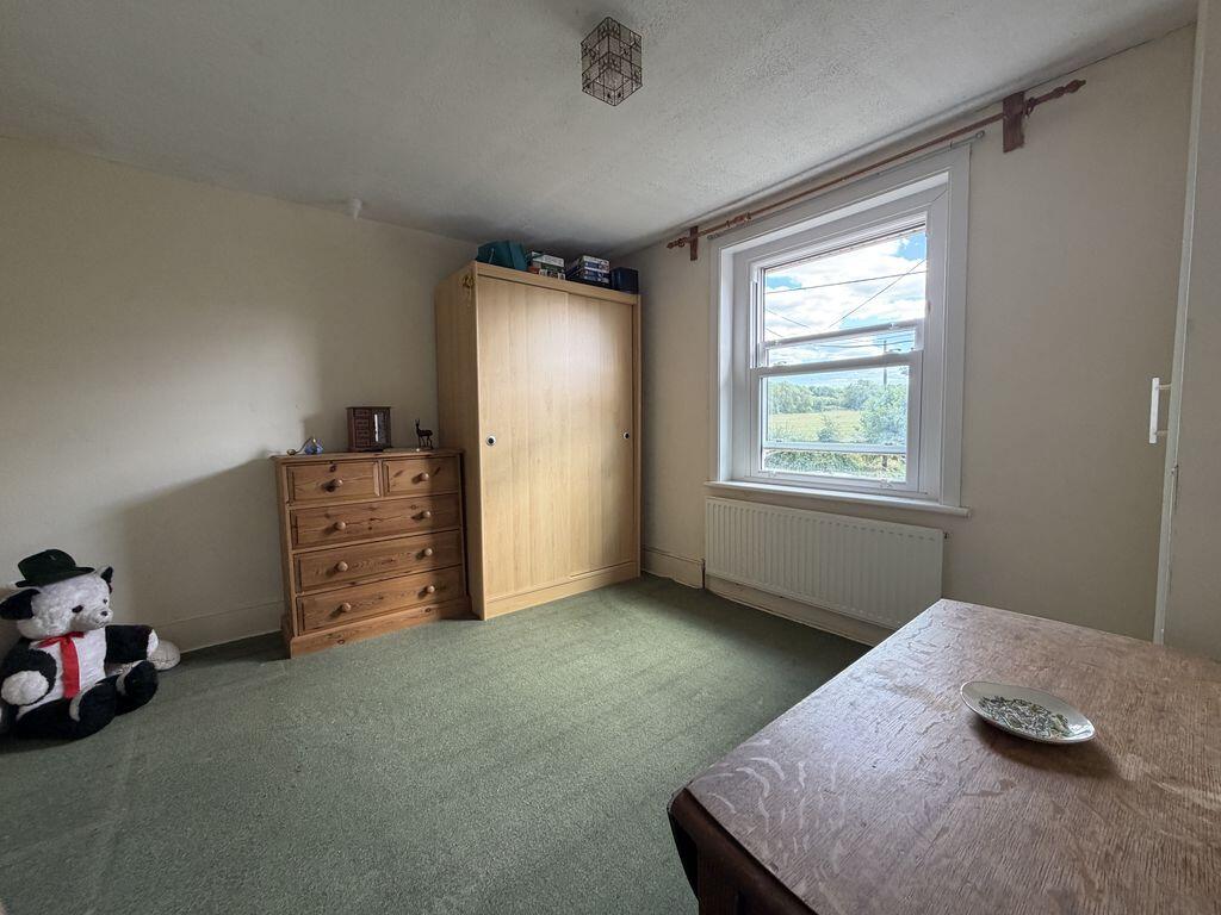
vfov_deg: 85.7
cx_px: 610
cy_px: 458
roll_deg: +1.0
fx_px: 494
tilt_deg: -5.4
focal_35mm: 14
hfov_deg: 102.1
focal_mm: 2.22
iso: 160
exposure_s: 1/121
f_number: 2.2
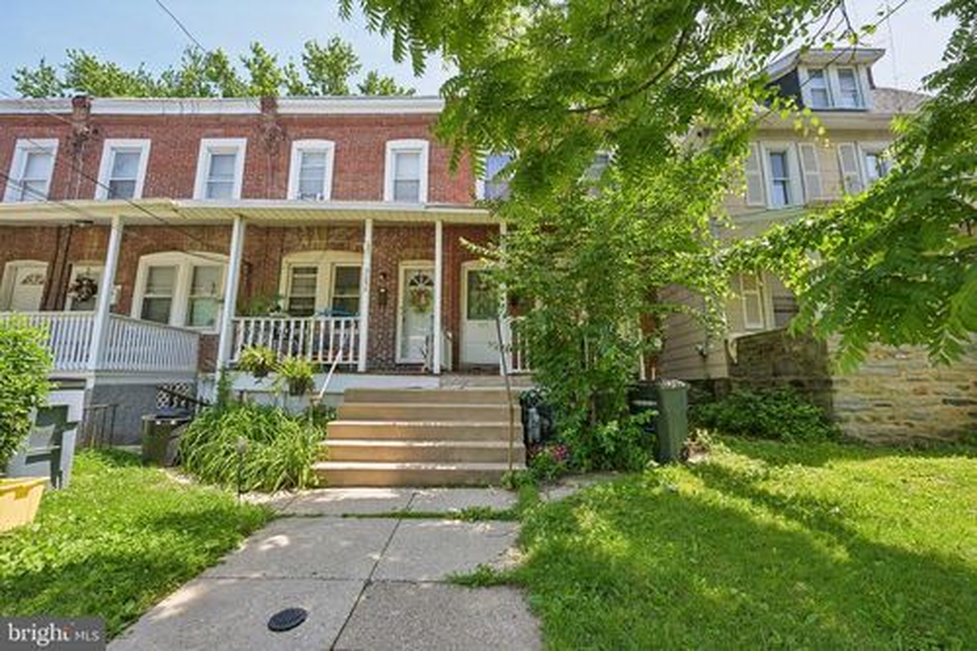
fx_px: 407
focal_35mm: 15
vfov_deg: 77.3
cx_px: 488
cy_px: 326
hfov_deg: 100.4
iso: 100
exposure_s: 1/40
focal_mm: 15
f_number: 8
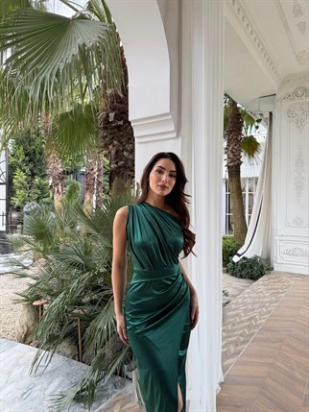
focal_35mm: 24
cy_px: 206
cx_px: 154
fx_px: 286
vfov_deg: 71.6
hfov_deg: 56.8
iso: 80
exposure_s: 1/295
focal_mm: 6.76
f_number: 1.78
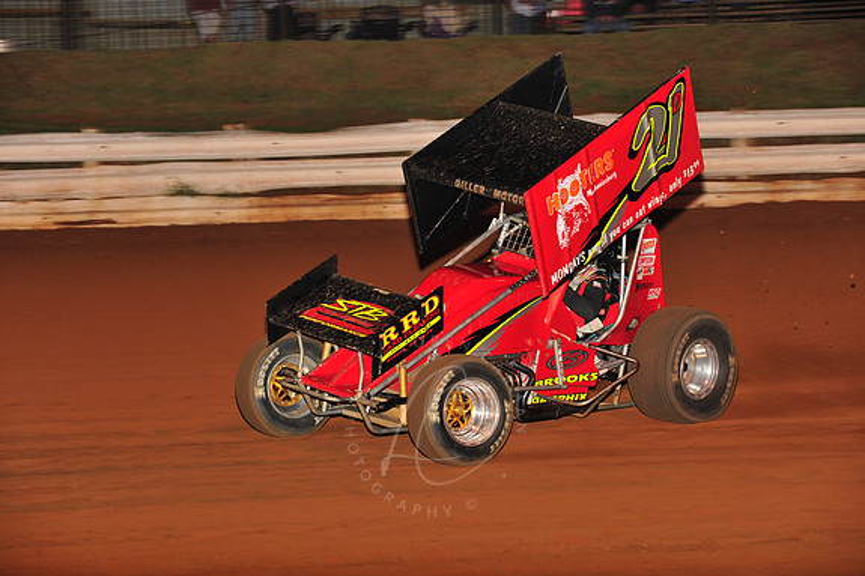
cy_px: 287
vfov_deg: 11.3
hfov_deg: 16.9
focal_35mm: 121
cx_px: 435
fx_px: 2906
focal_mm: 120
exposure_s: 1/320
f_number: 6.3
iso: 1000
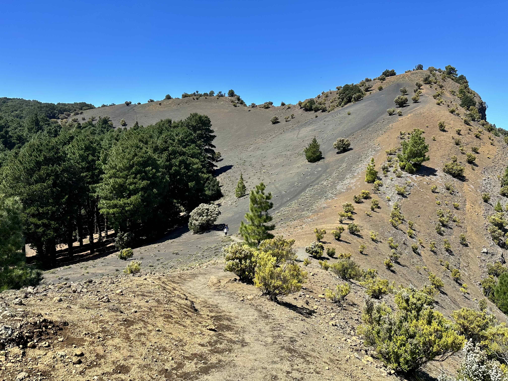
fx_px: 352
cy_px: 190
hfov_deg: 71.6
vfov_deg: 56.8
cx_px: 254
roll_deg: -3.1
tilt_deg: -6.8
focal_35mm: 24
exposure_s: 1/3472
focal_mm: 6.86
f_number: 1.78
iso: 80
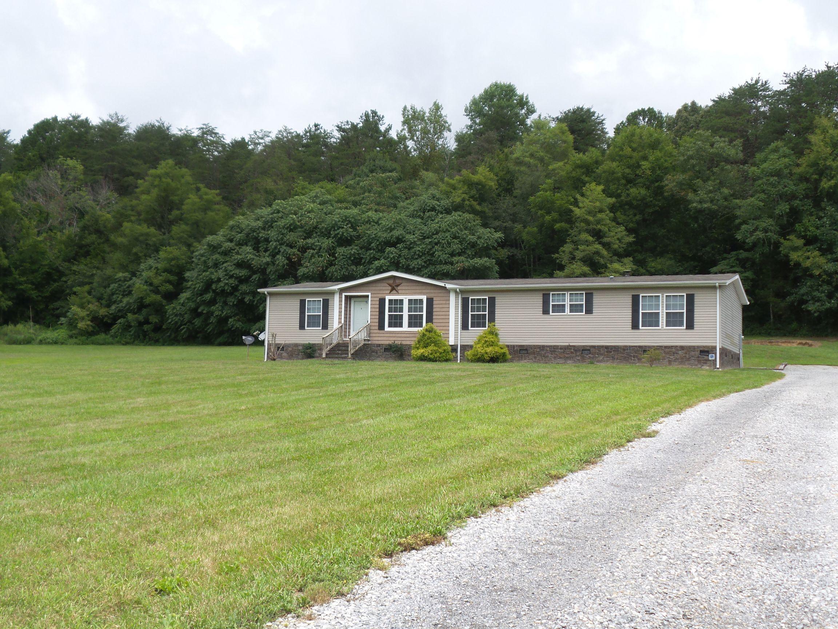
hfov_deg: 44.8
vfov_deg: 34.3
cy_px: 314
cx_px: 419
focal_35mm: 42
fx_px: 1017
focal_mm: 7.5
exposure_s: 1/640
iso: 100
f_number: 4
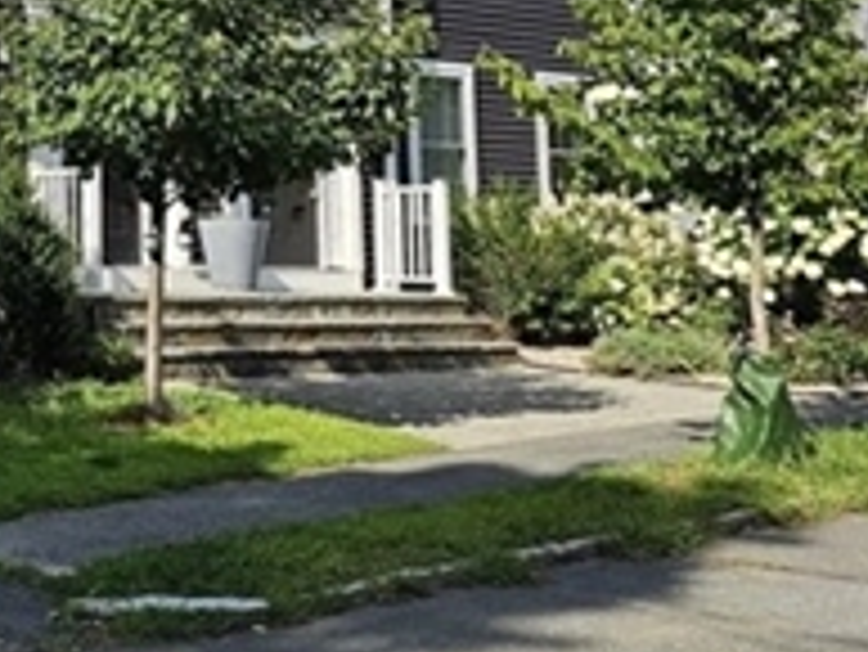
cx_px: 47
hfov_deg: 30.0
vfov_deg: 22.9
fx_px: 1531
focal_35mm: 61
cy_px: -27
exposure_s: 1/1053
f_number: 1.7
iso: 20
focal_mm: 6.3
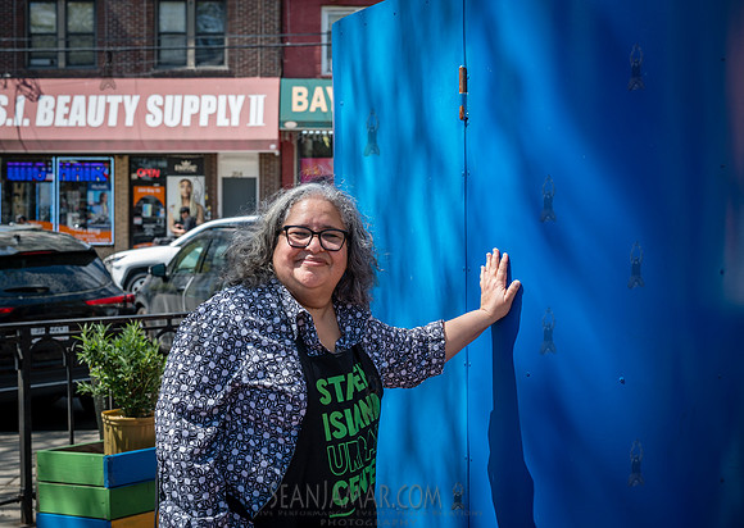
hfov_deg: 34.5
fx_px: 1198
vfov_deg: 24.9
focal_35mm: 57
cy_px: 261
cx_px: 324
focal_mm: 47
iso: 200
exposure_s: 1/500
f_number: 5
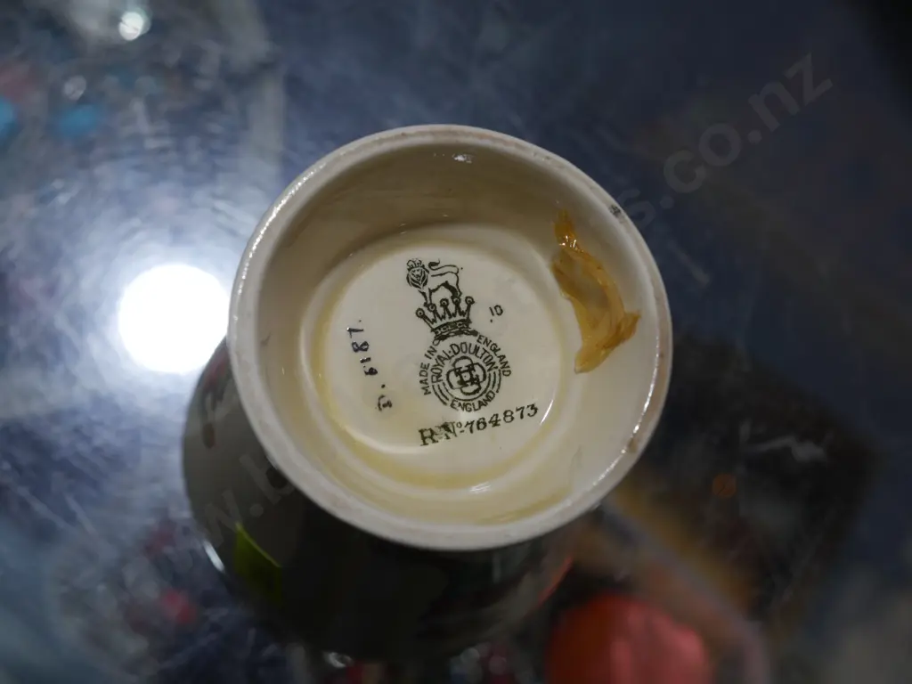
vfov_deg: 26.1
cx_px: 456
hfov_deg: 34.3
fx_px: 1475
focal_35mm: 56
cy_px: 342
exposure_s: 1/100
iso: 200
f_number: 5.3
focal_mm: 28
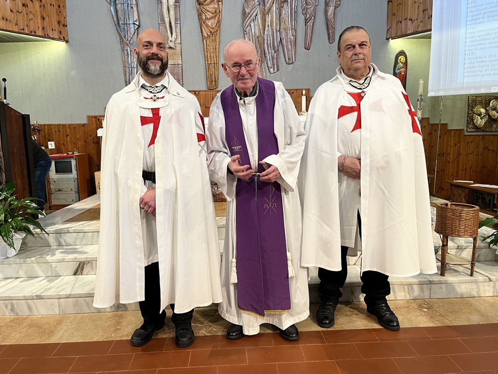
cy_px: 187
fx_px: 374
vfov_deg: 53.1
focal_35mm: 26
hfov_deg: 67.3
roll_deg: +0.8
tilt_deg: -8.6
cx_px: 249
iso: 80
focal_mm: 5.1
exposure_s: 1/50
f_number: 1.6
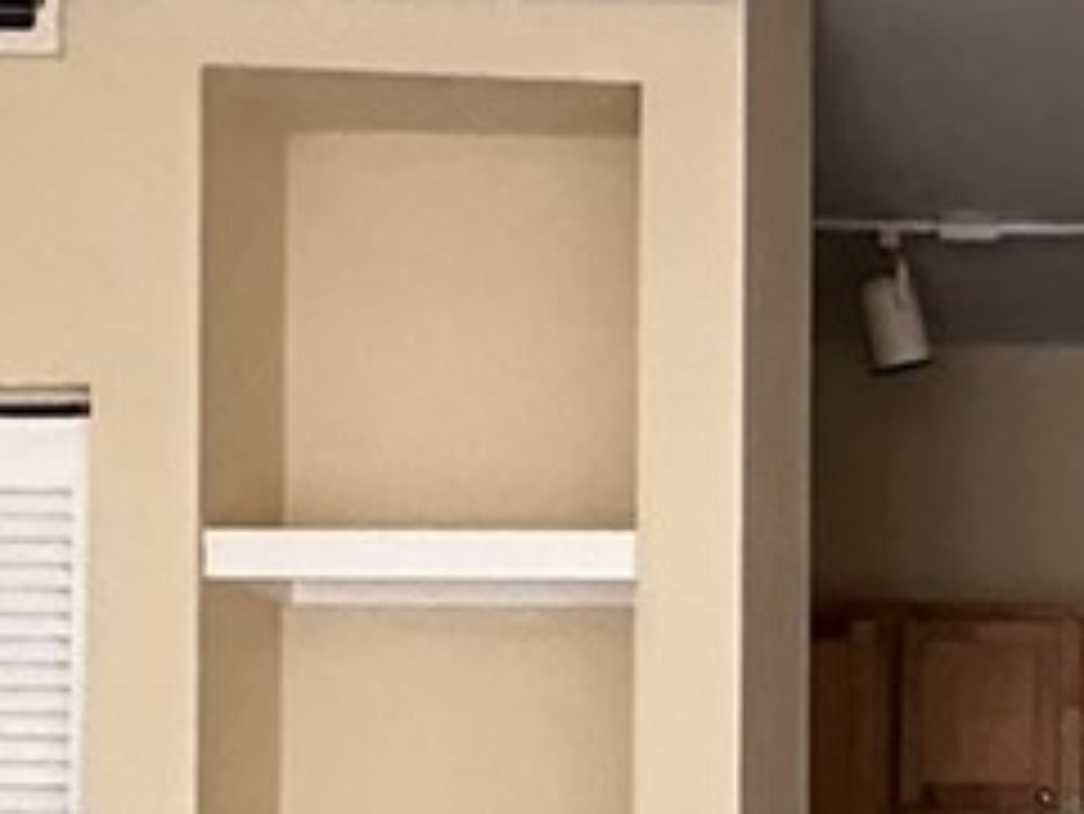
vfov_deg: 15.5
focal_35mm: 93
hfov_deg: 19.6
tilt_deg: +3.0
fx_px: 2914
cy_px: 899
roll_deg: -1.0
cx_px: 1349
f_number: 2.2
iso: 800
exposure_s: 1/60
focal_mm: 2.22
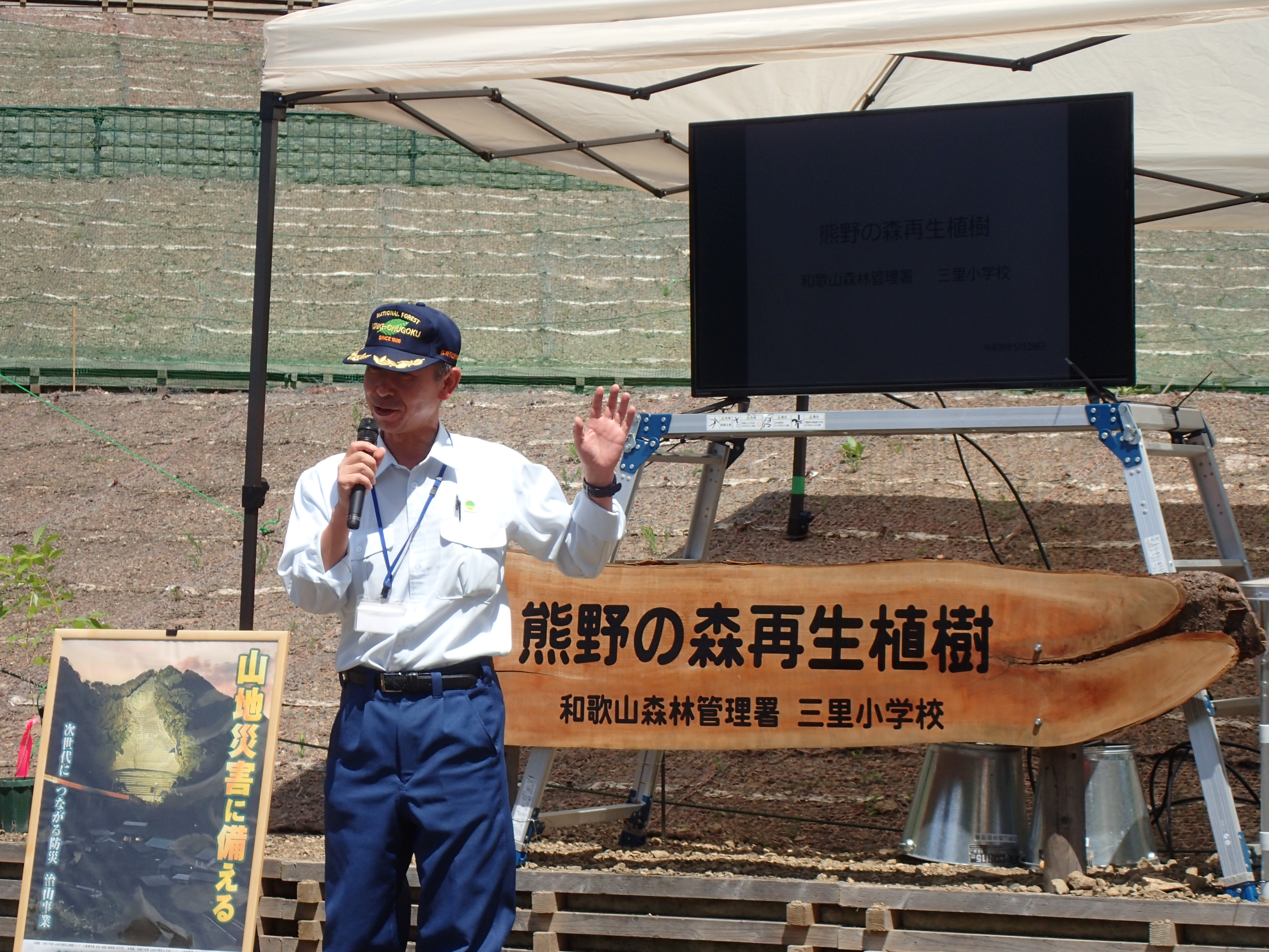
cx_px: 634
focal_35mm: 100
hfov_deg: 19.6
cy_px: 476
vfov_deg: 14.8
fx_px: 3666
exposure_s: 1/320
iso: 100
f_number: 6.3
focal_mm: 18
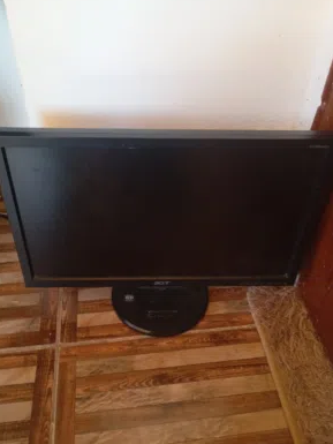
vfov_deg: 61.6
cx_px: 161
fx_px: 372
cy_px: 221
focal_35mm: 29
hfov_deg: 48.2
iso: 382
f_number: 1.8
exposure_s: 1/33.3
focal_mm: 4.27
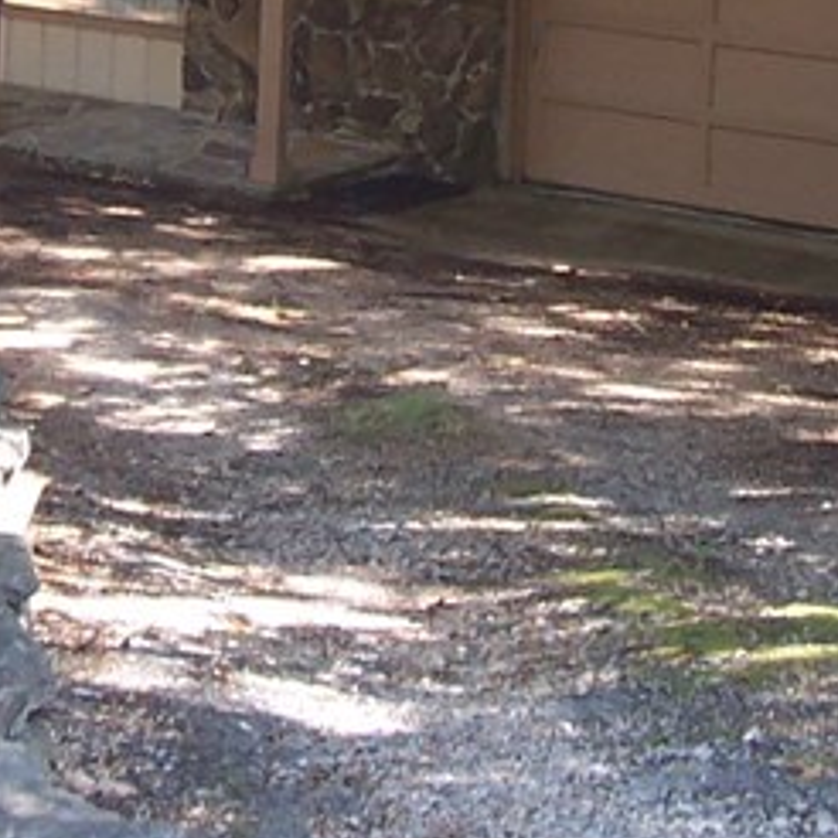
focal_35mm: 136
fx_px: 3725
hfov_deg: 12.8
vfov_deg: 12.6
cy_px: -89
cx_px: 368
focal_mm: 5.6
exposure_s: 1/125
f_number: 2.8
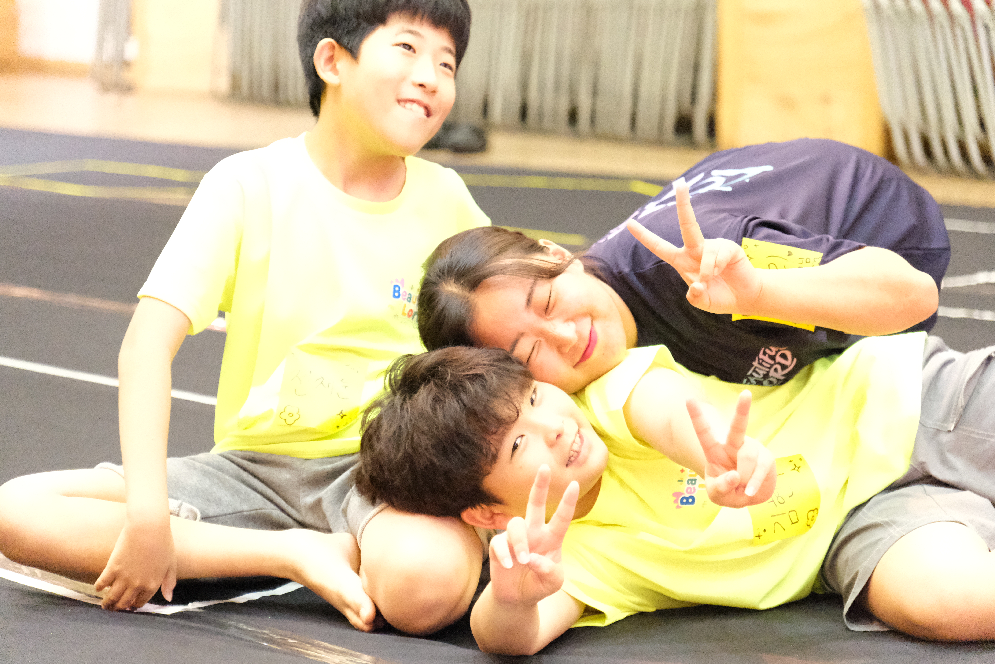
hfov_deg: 19.5
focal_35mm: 105
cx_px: 498
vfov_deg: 13.0
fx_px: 2902
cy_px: 332
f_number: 2.8
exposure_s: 1/320
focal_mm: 70
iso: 25600
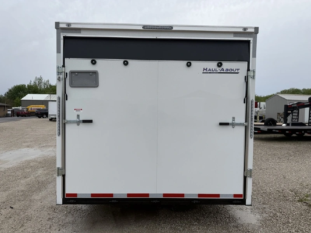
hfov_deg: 71.6
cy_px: 116
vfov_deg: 56.8
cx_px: 156
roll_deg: +0.0
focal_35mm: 24
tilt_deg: -1.3
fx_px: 216
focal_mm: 6.76
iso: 80
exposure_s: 1/6711
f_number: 1.78
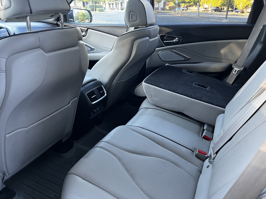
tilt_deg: -23.6
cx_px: 133
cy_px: 100
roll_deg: -0.7
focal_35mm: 26
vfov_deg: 53.1
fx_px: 200
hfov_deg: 67.3
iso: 200
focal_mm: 5.1
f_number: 1.6
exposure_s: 1/60
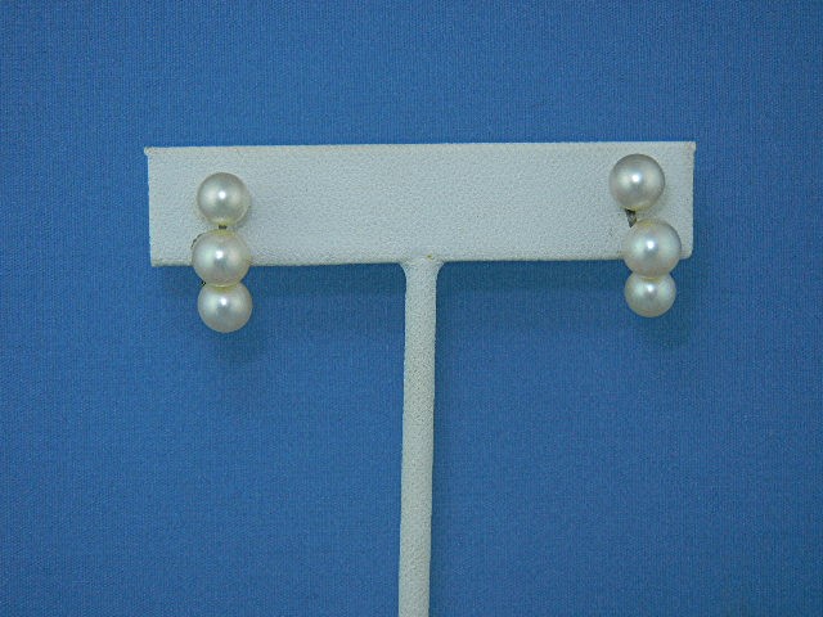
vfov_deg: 21.6
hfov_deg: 28.6
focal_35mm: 68
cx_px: 412
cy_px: 308
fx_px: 1617
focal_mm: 12.2
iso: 200
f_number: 4.1
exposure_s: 1/31.2
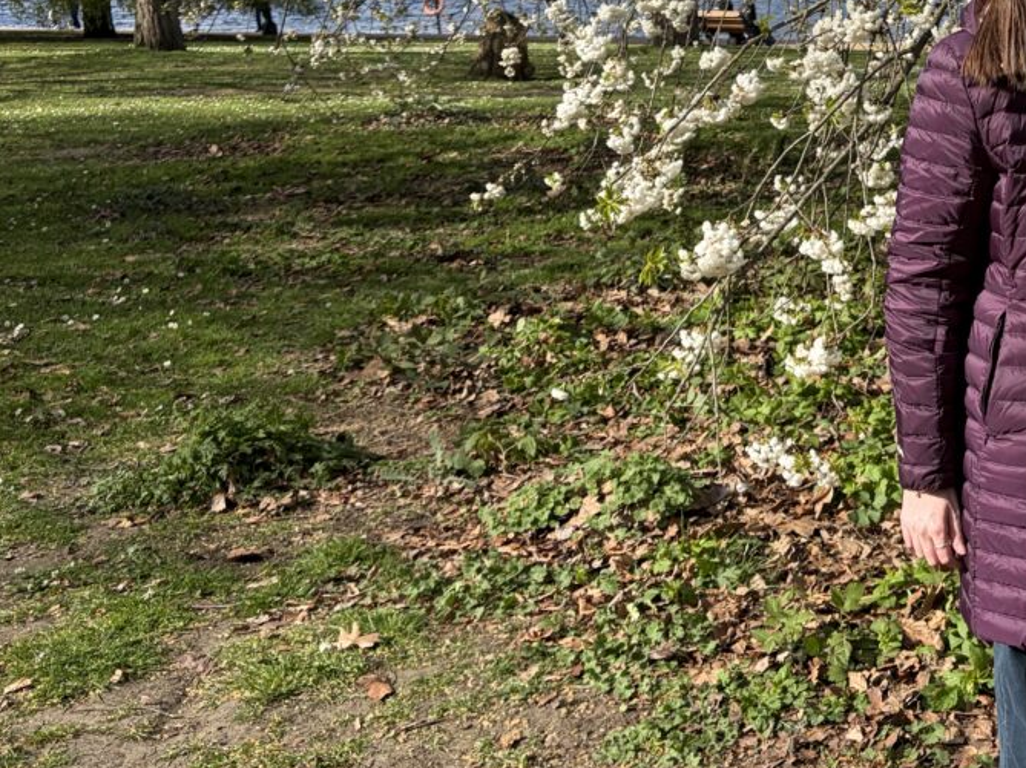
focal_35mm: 56
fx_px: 1659
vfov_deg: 25.9
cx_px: 1018
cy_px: 235
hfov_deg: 31.8
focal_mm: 5.96
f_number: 1.6
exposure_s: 1/1706
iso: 50
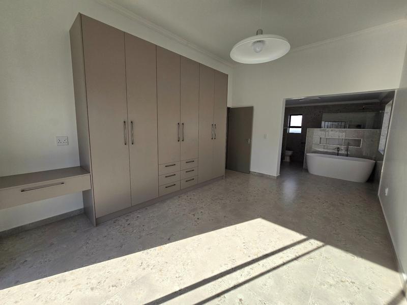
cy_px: 152
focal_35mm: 13
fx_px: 153
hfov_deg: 106.2
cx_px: 204
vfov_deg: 89.9
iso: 100
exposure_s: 1/2000
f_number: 2.2
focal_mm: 2.2
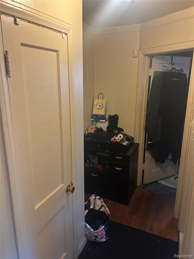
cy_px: 130
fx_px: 194
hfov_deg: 53.1
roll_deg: -0.3
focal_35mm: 26
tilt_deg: -12.6
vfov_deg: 67.3
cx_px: 97
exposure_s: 1/60
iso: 320
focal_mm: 5.7
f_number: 1.5
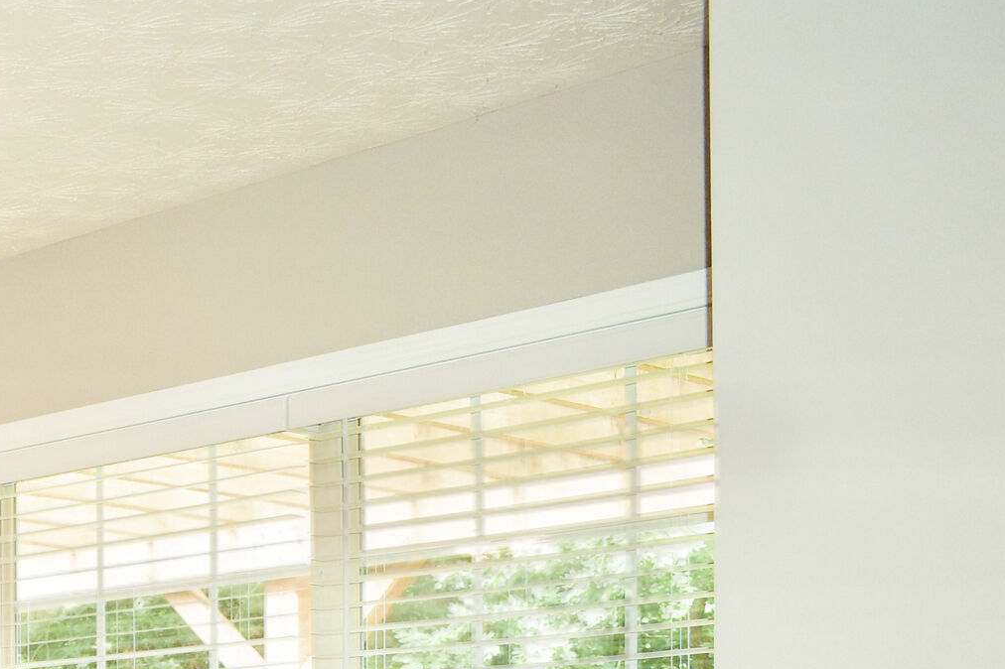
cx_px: -344
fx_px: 2288
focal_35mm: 82
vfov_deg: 15.8
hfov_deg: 22.0
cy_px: 885
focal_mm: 18
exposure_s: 1/200
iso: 320
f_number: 3.5
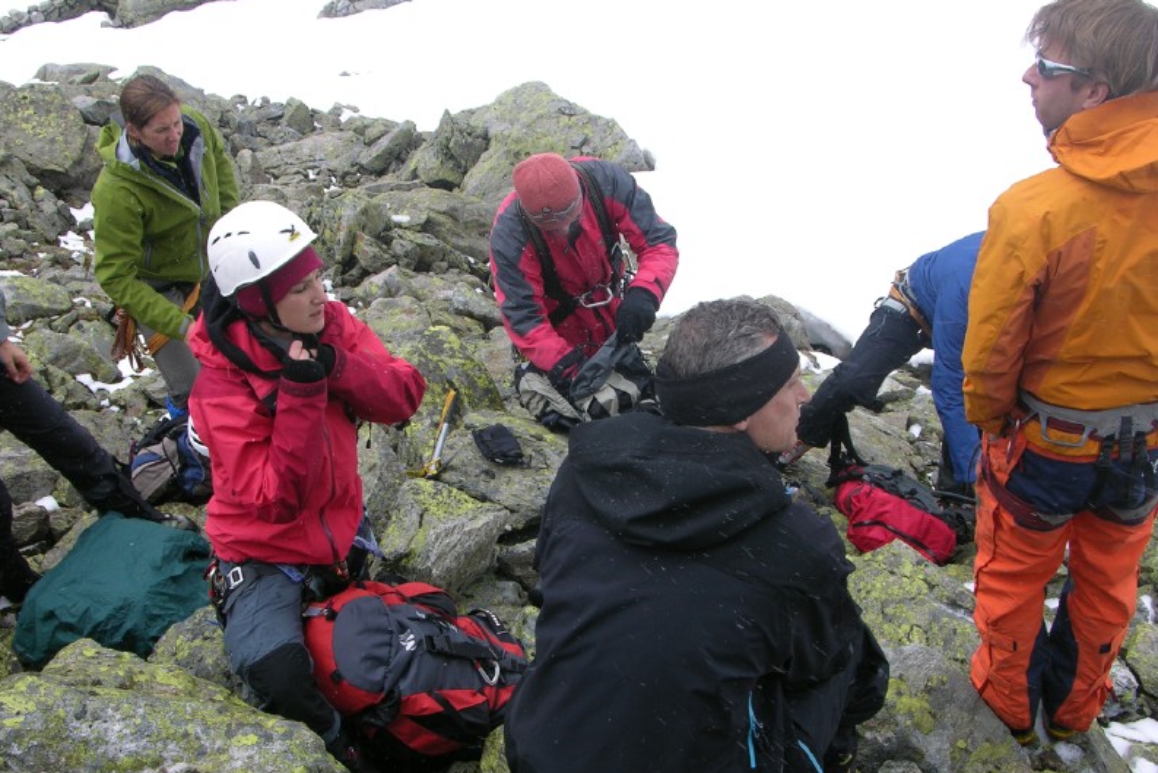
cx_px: 536
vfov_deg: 28.5
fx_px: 1512
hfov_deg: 41.9
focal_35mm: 47
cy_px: 488
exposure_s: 1/160
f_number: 6.3
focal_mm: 8.9
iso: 50
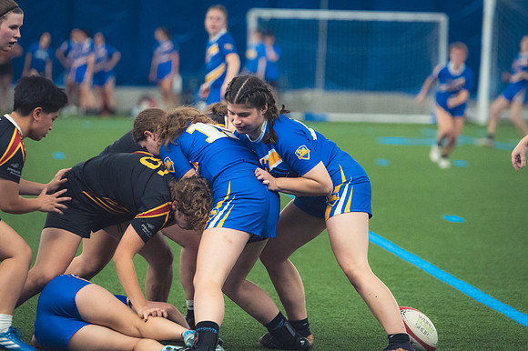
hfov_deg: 8.3
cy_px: 176
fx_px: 3620
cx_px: 264
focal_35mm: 247
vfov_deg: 5.6
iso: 4000
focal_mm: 165
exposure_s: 1/320
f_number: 2.8
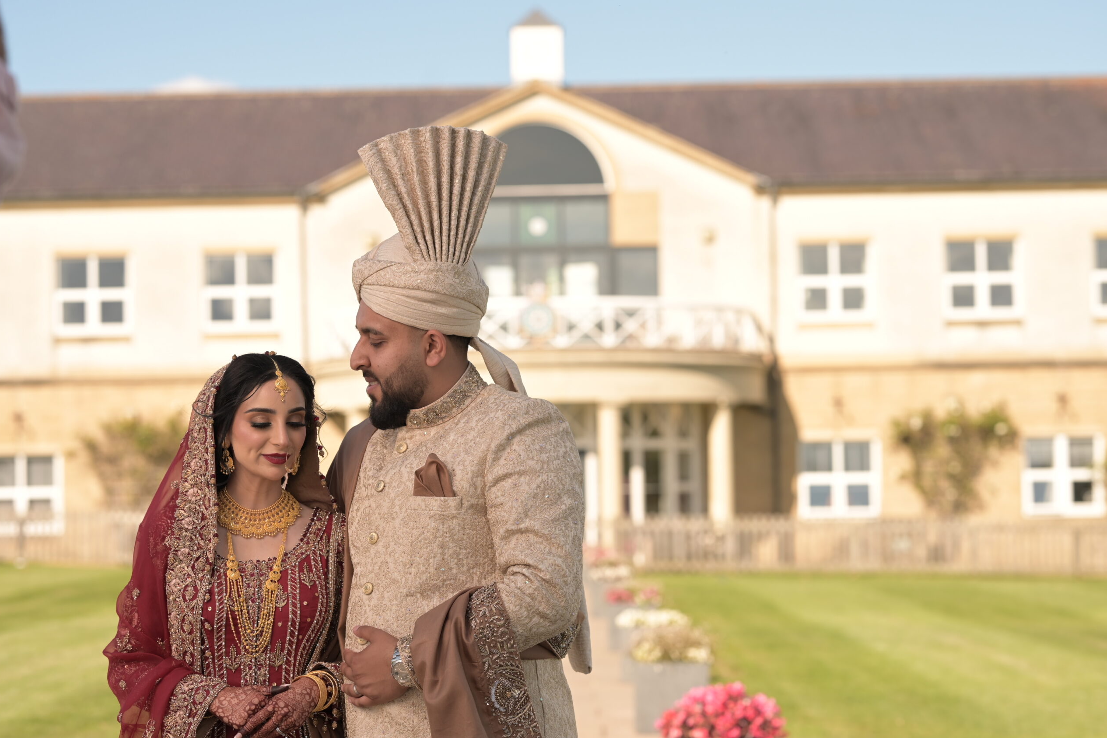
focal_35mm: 86
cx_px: 554
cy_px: 369
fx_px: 2644
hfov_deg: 23.6
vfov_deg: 15.9
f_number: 4
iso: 125
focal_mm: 85
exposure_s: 1/1000
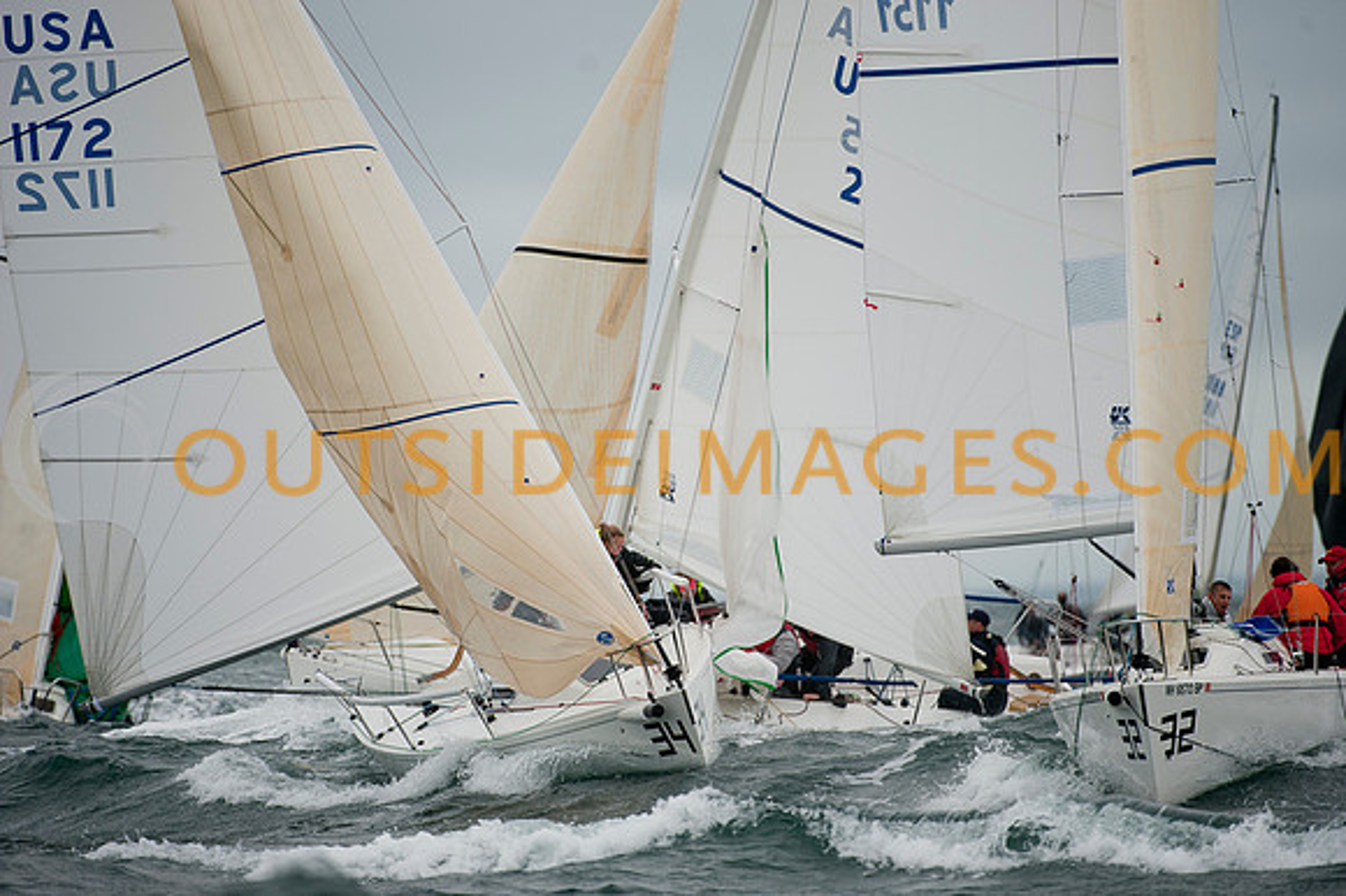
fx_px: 14946
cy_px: 448
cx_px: 673
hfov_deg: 5.2
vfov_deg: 3.4
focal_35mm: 400
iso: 500
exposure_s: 1/1600
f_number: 4
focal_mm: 400
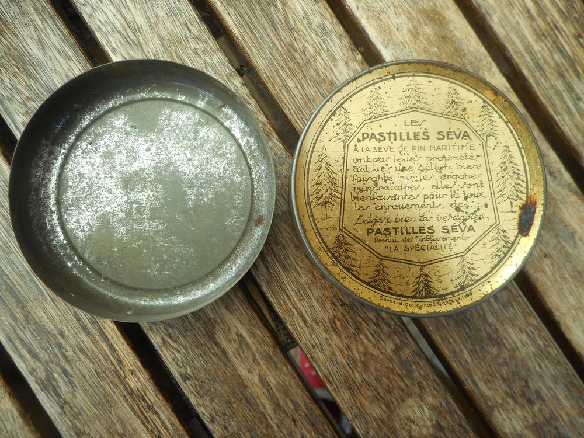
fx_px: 422
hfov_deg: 69.4
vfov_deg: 54.9
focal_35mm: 25
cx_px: 292
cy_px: 219
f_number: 3.7
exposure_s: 1/60
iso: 80
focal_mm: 4.5
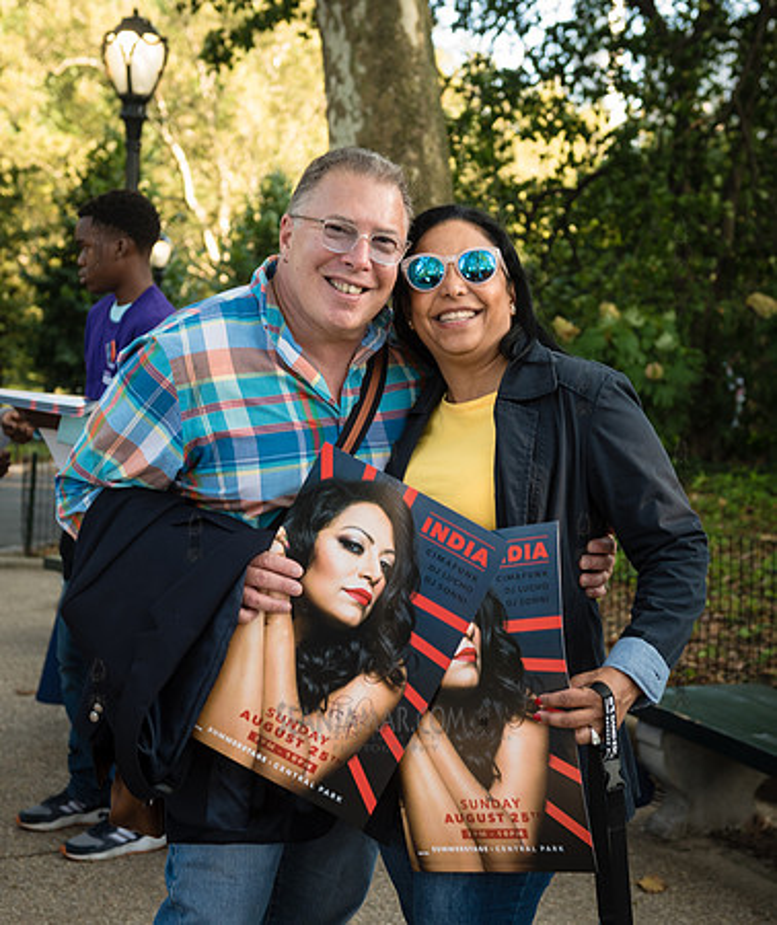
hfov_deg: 27.0
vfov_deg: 31.9
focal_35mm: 58
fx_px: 1618
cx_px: 407
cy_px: 462
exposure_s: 1/125
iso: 200
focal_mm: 42
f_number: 4
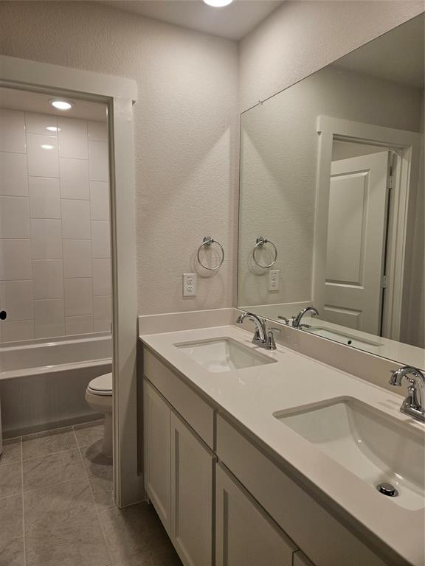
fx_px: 377
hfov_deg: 58.9
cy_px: 283
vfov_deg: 73.9
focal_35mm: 23
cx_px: 212
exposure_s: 1/120
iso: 50
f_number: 1.8
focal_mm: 5.4
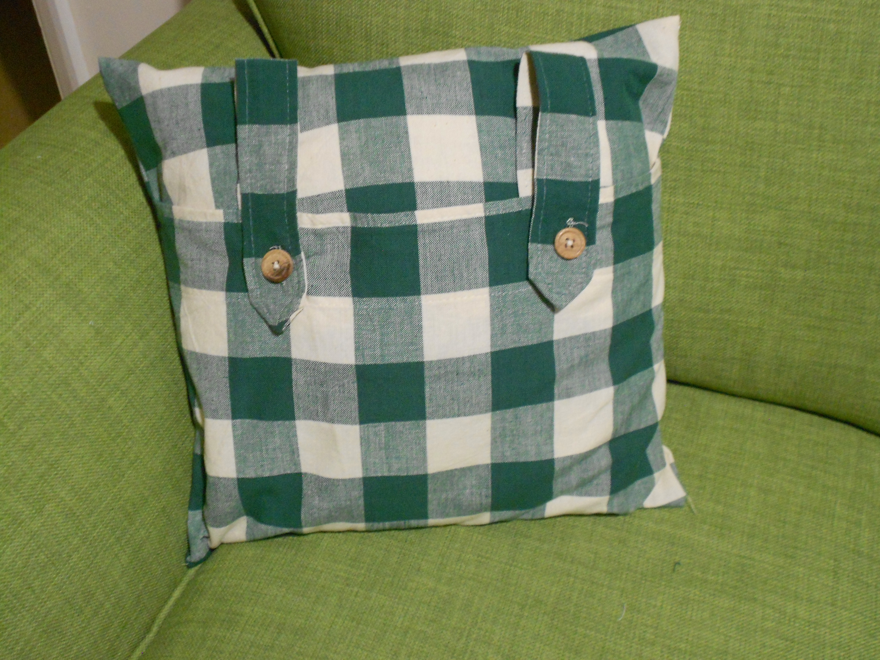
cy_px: 330
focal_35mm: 43
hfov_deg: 43.9
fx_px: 1093
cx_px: 440
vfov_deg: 33.6
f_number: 4.2
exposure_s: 1/6
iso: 400
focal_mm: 7.7
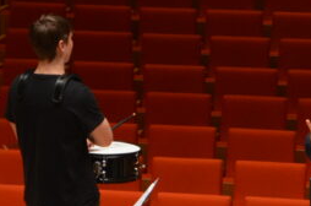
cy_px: 146
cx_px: 290
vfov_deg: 4.1
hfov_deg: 6.2
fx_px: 2870
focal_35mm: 333
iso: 800
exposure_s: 1/45
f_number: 5.6
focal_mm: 55
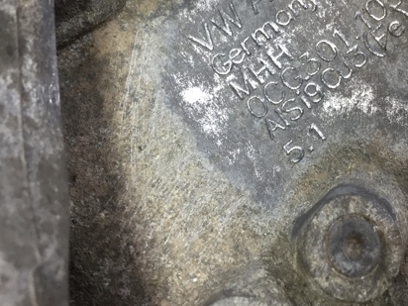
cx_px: 302
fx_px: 530
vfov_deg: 32.1
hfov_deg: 41.0
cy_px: 119
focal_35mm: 45
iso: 100
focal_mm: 4.15
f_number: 2.2
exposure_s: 1/33
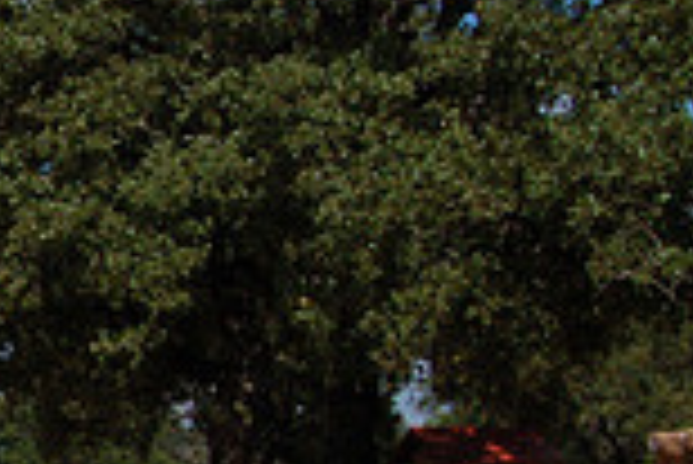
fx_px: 2503
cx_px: -576
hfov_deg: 13.9
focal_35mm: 130
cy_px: 473
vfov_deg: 10.5
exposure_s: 1/320
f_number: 22
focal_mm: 23
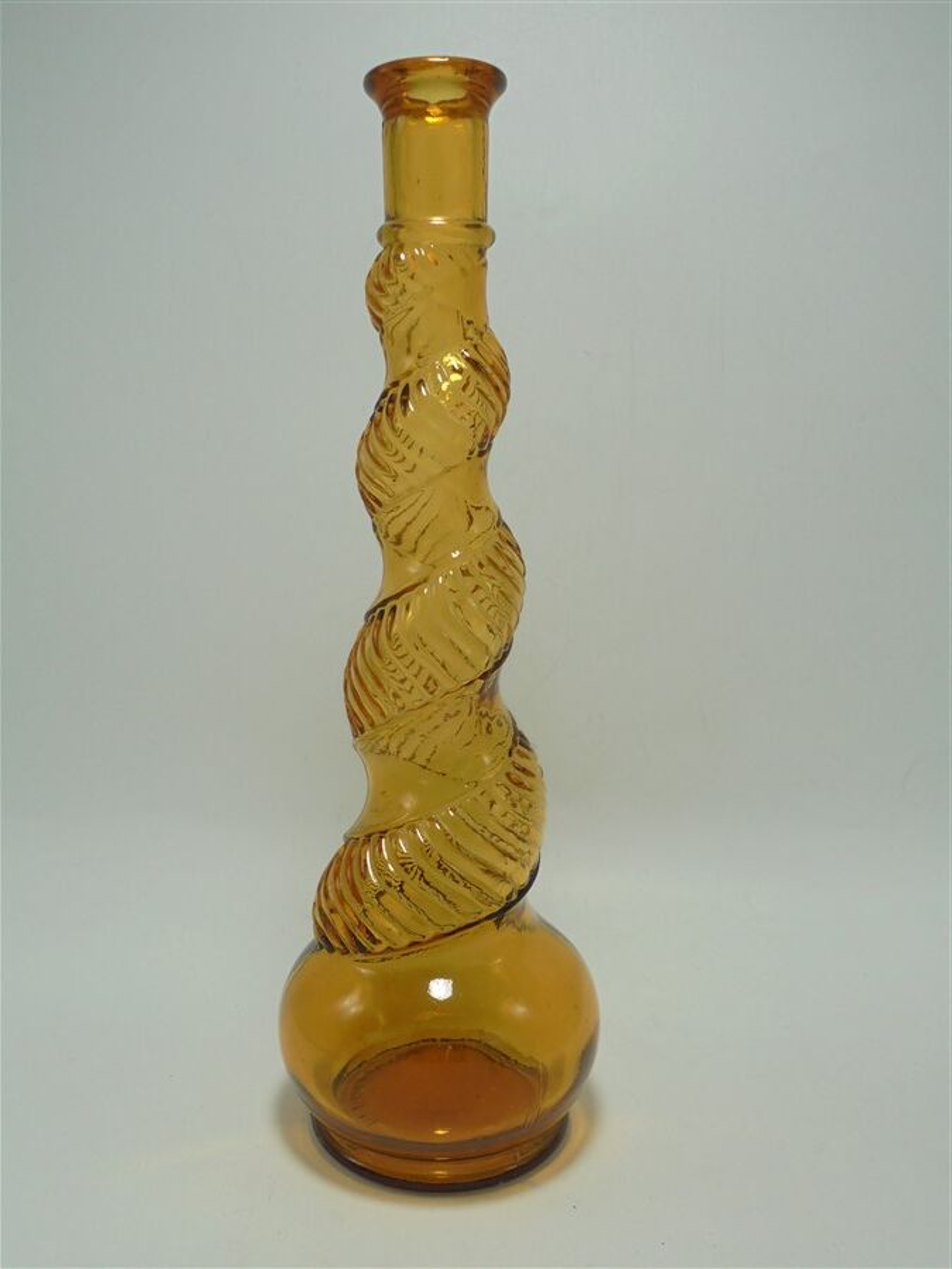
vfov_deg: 54.0
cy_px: 634
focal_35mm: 34
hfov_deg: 41.8
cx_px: 476
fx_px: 1247
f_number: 4
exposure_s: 1/80
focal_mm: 6.1
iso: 100
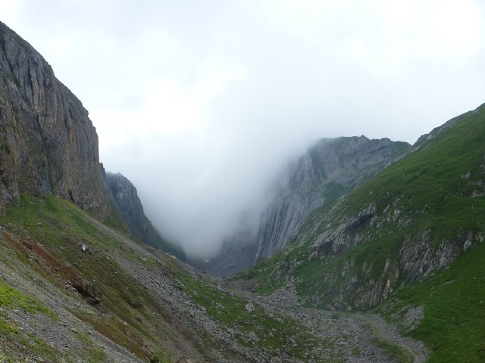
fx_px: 673
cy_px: 290
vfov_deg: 29.6
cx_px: 258
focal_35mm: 48
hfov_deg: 39.6
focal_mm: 5
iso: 80
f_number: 4
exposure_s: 1/500
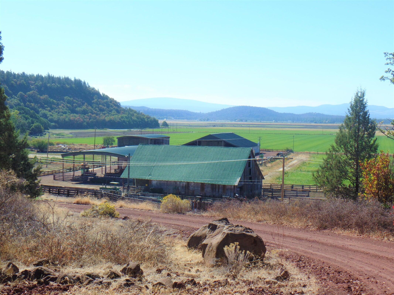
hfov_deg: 30.3
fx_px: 728
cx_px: 197
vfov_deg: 22.9
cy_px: 148
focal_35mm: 64
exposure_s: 1/750
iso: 80
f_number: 3.6
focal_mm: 11.4
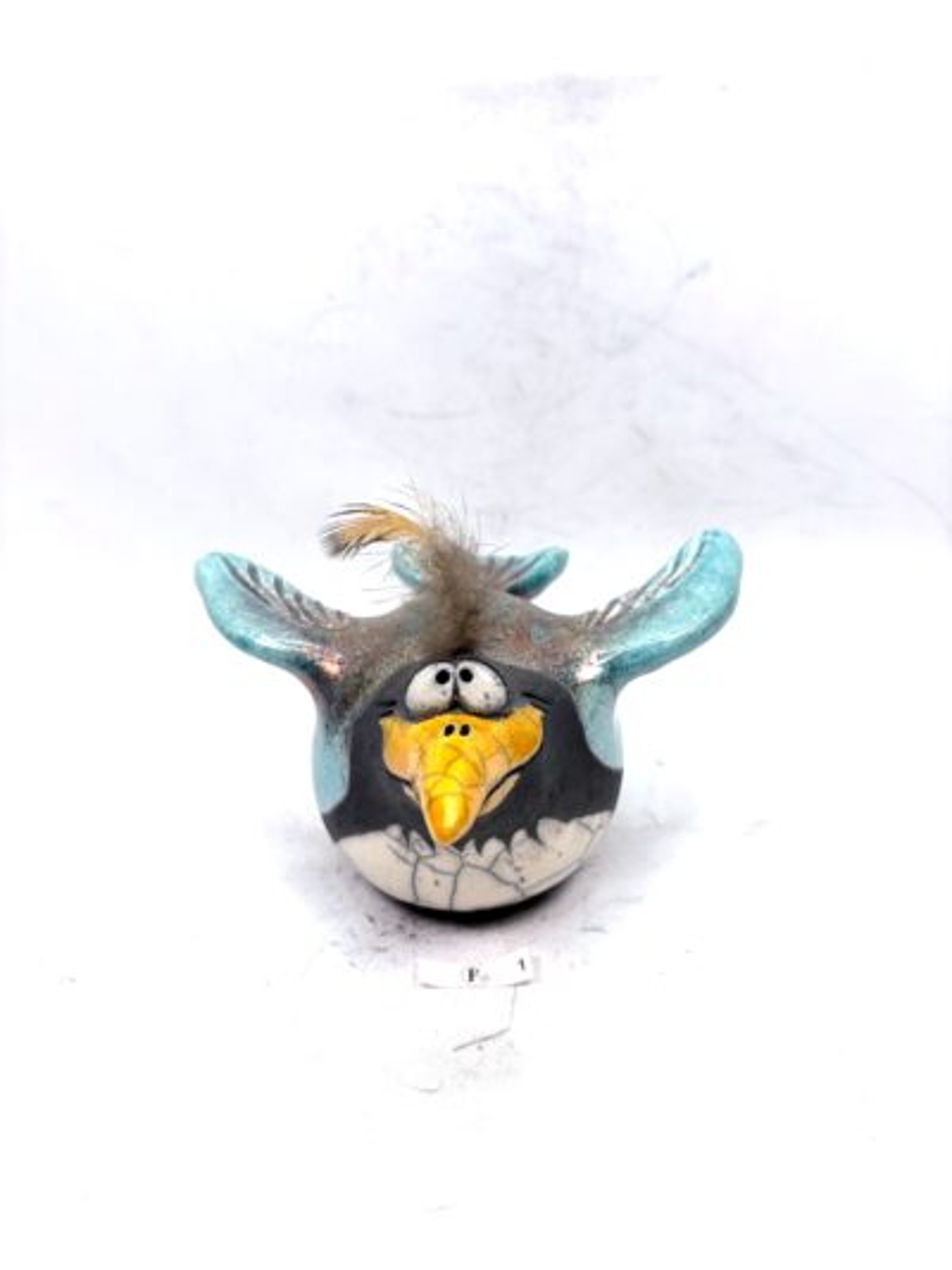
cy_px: 635
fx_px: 953
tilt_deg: -22.4
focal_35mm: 26
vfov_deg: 67.3
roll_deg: +2.1
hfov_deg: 53.1
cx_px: 476
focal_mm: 5.96
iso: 40
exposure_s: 1/316
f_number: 1.6
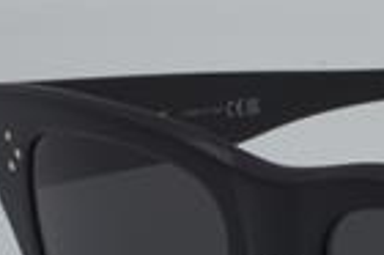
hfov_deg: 9.4
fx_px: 2280
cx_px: 524
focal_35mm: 214
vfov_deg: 6.4
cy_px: 269
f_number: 32
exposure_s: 1/4
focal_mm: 50
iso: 100
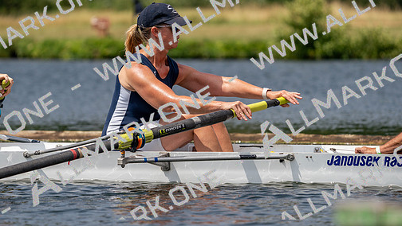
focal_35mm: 359
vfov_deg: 3.4
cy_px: 83
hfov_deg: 6.0
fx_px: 3828
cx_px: 192
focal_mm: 298
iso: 160
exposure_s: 1/1600
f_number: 5.6
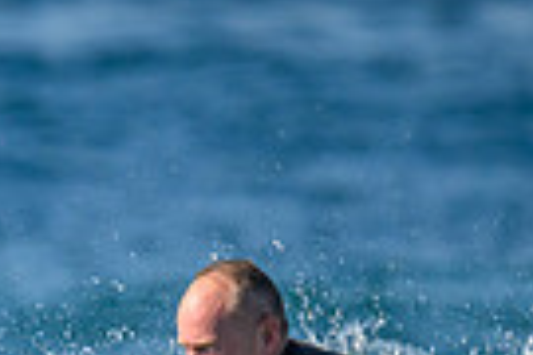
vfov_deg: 0.3
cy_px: 522
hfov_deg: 0.4
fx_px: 69936
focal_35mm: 4724
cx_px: -606
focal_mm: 800
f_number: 6.3
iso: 500
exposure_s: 1/2000
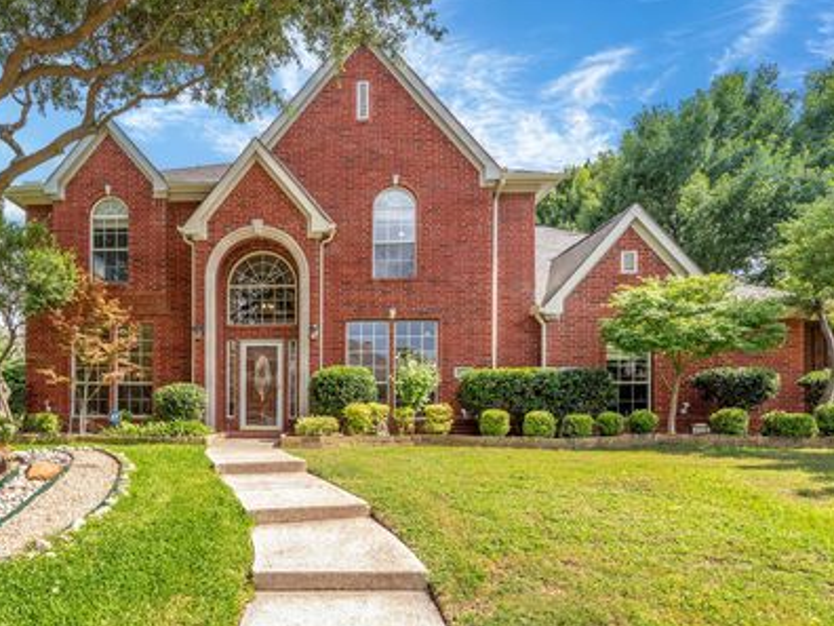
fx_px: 410
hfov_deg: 90.9
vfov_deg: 74.6
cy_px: 339
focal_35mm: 17
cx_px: 394
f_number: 8
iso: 200
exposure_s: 1/100
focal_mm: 14
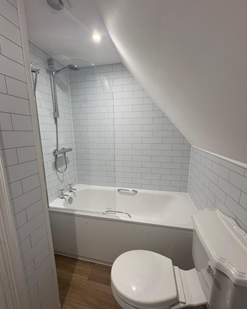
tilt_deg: -10.5
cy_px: 158
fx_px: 137
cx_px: 123
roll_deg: +0.3
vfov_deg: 96.8
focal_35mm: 15
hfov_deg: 84.0
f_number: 2.2
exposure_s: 1/100
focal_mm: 2.22
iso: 125
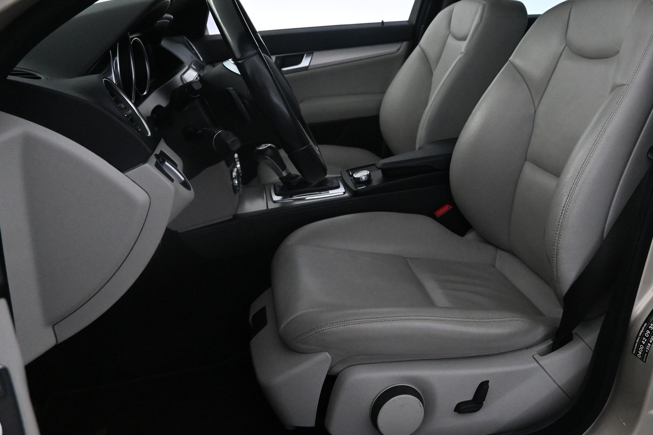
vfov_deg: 39.6
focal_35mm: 33
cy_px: 152
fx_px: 598
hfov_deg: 56.2
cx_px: 428
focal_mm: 16
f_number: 5.6
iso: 4000
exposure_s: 1/125
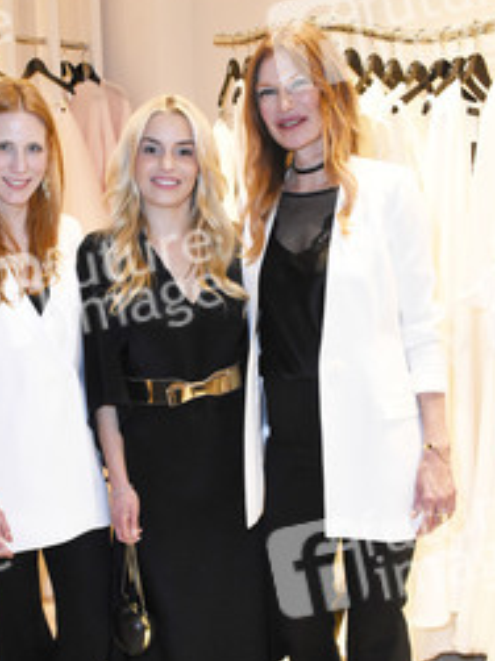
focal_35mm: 46
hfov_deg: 31.2
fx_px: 878
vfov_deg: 40.9
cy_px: 424
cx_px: 163
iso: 3200
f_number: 6.3
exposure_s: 1/60
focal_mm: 20
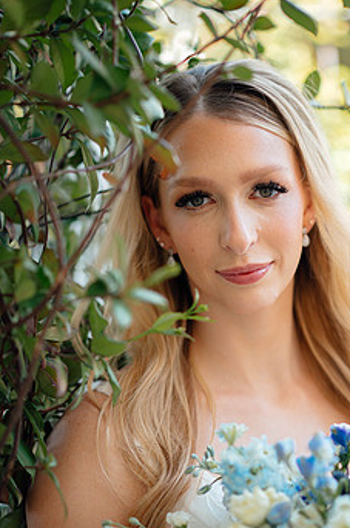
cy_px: 315
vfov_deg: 18.3
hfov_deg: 12.2
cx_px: 229
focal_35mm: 112
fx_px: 1638
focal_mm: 85
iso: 200
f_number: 1.8
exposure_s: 1/2000
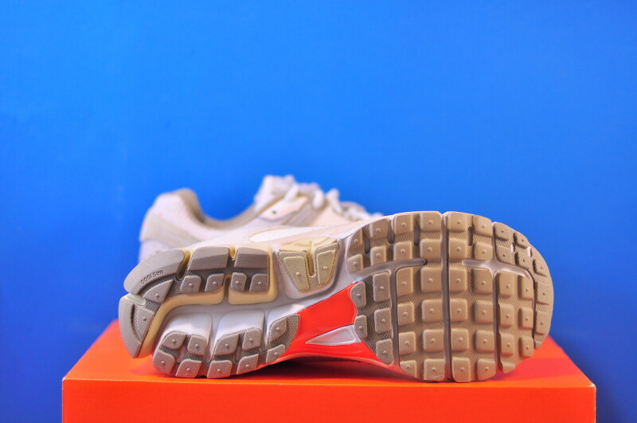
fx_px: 1325
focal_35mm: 75
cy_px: 212
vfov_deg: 18.1
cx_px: 318
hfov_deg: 27.0
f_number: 2
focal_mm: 50
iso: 250
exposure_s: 1/320
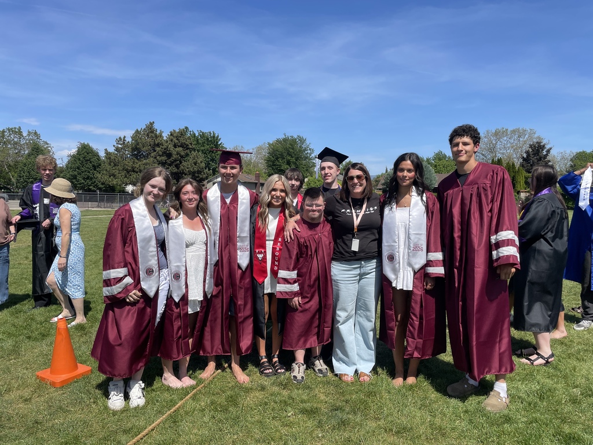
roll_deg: +0.1
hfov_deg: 67.3
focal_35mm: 26
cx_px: 296
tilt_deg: -2.5
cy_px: 222
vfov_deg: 53.1
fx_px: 445
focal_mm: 4.2
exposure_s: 1/2882
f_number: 1.6
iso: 32
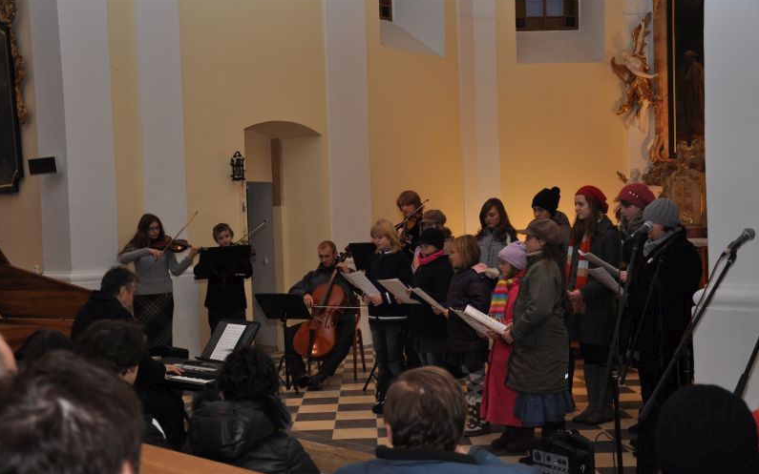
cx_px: 378
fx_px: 890
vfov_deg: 29.9
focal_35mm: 43
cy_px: 247
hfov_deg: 46.2
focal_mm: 28
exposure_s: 1/60
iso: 360
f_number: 4
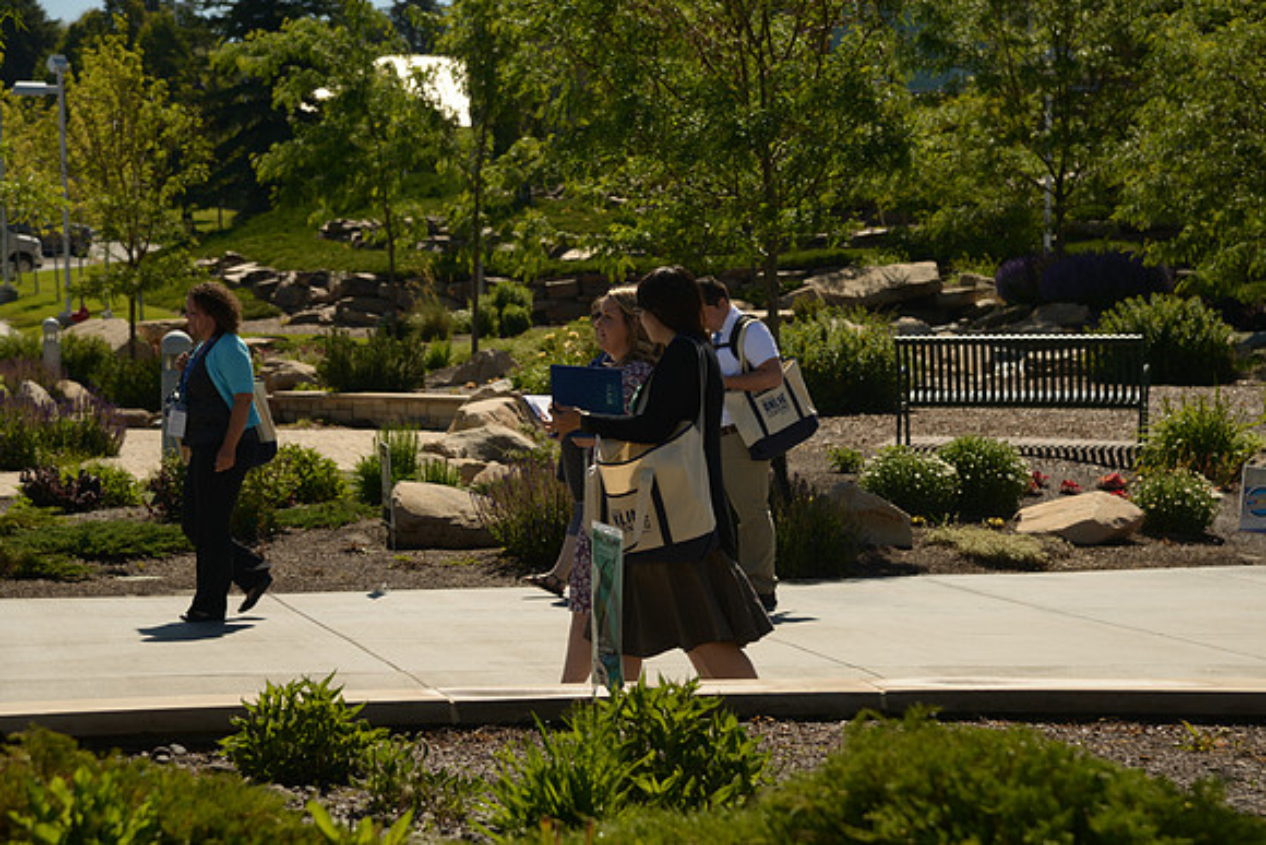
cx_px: 633
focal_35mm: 120
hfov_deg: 17.1
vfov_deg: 11.4
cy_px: 422
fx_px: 4221
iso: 100
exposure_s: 1/400
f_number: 8
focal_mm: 120
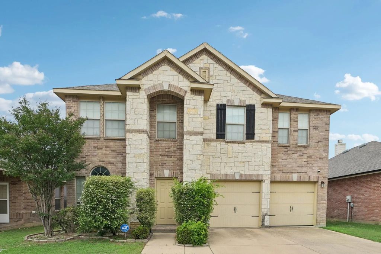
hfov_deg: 86.9
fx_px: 201
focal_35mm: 19
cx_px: 190
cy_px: 127
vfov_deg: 64.6
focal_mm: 19
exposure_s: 1/800
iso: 400
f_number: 8
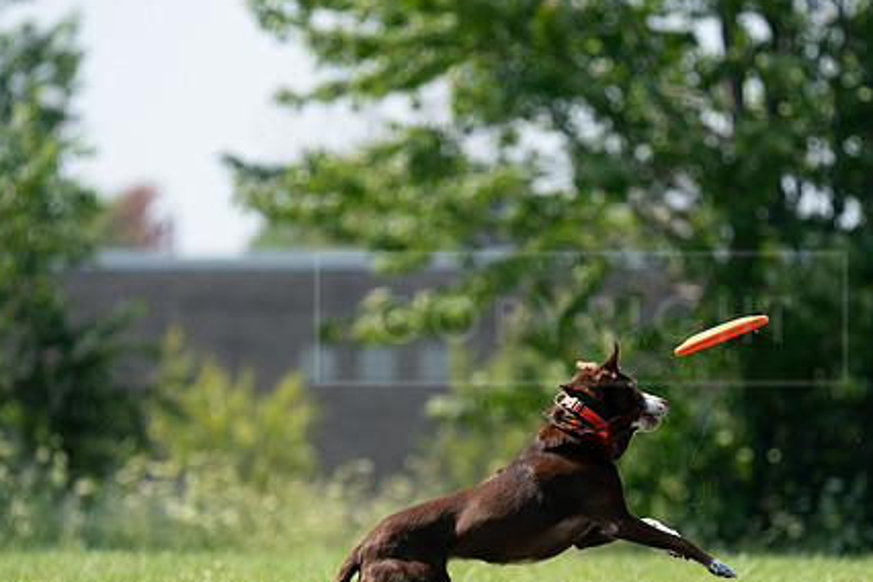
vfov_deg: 2.8
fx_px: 12051
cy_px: 354
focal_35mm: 497
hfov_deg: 4.1
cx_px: 510
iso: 1600
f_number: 6.3
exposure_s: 1/4000
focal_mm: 365
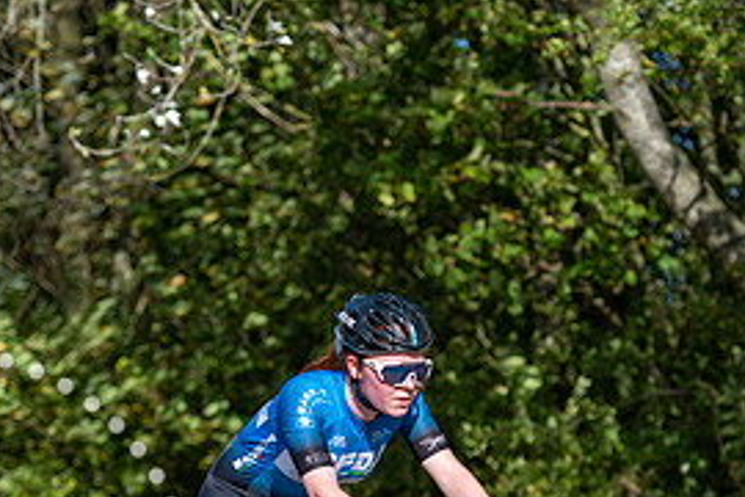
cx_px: 370
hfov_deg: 9.4
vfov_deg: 6.3
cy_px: 462
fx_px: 4532
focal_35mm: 219
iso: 160
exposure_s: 1/2000
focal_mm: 102
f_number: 3.2
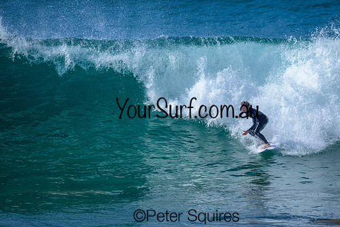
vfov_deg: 1.5
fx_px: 8802
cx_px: 186
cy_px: 102
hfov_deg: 2.2
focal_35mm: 932
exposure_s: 1/2000
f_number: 6.3
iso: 250
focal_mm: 800
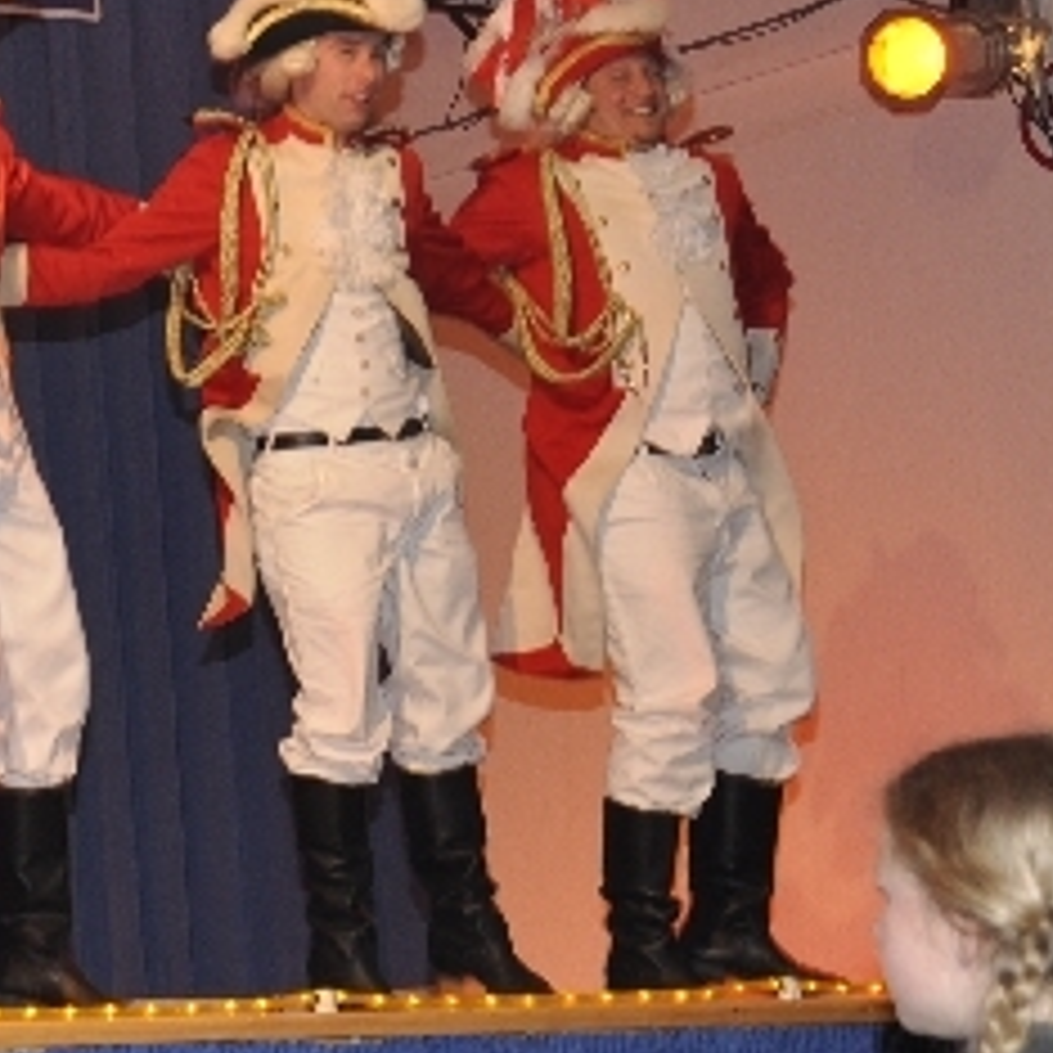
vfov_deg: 14.1
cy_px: 79
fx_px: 4199
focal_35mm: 122
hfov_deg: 13.4
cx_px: -590
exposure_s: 1/60
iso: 400
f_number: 5
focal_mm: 28
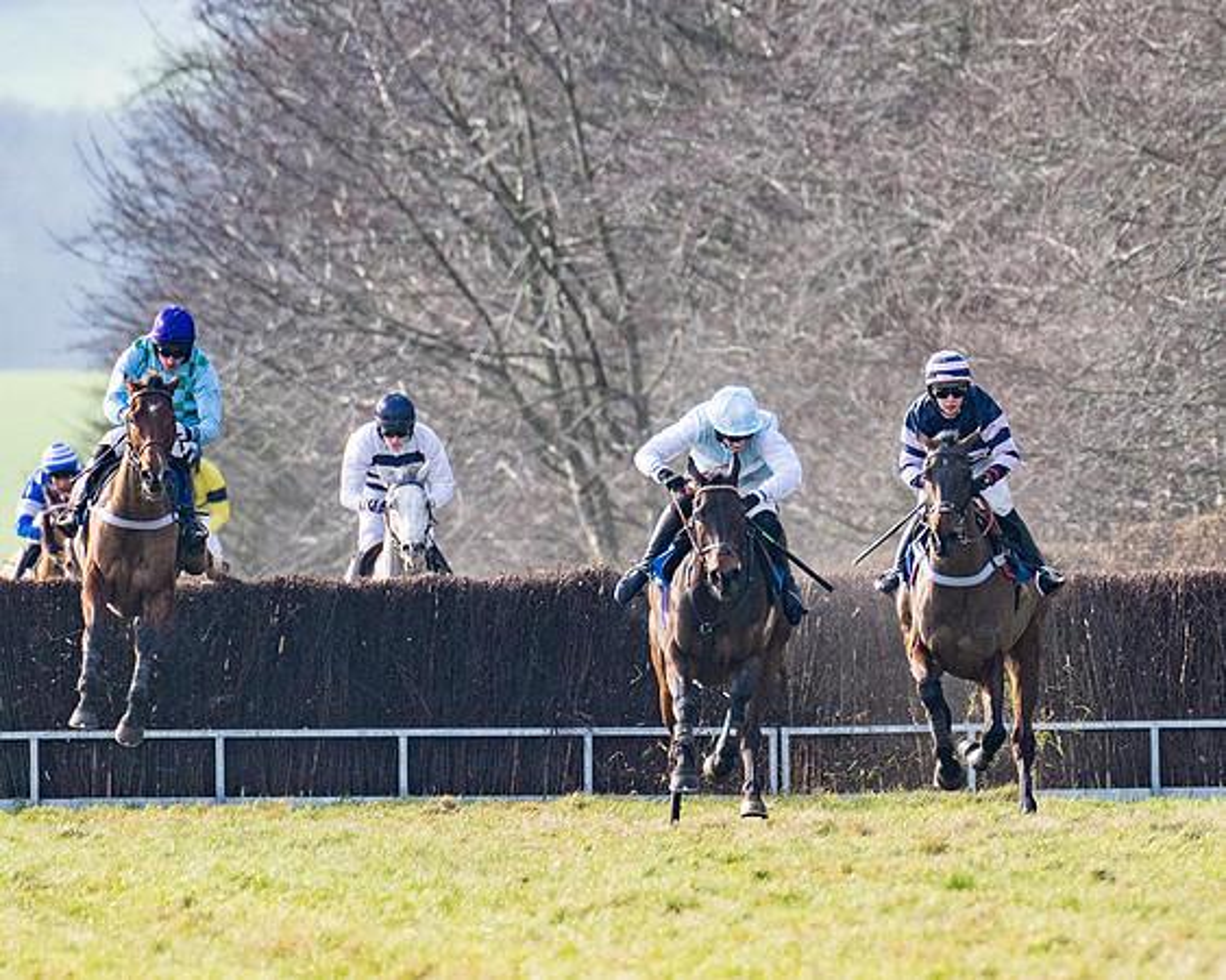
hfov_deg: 2.4
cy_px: 331
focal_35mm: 814
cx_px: 1104
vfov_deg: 1.9
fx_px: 29512
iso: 400
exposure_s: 1/2000
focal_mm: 280
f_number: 4
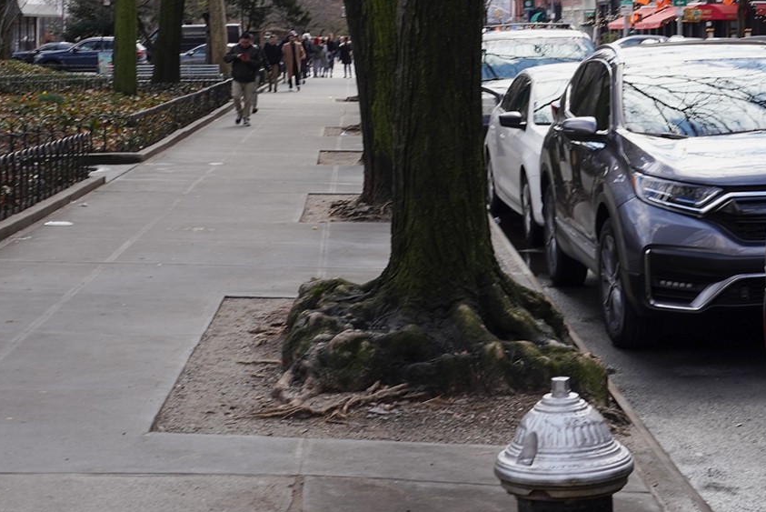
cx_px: 463
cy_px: -28
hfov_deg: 24.4
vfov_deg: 16.1
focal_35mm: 83
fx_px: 1767
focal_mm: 35
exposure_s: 1/100
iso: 250
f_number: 11
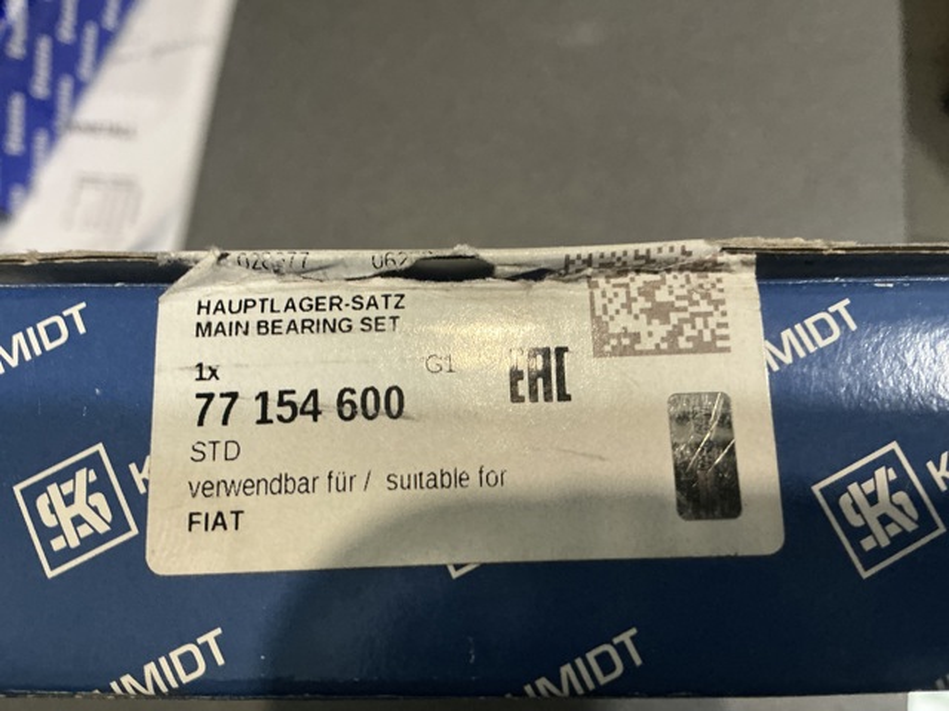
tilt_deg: -75.0
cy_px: 356
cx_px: 474
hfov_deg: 63.5
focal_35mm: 28
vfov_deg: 49.7
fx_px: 767
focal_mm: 3
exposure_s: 1/48
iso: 250
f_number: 1.8
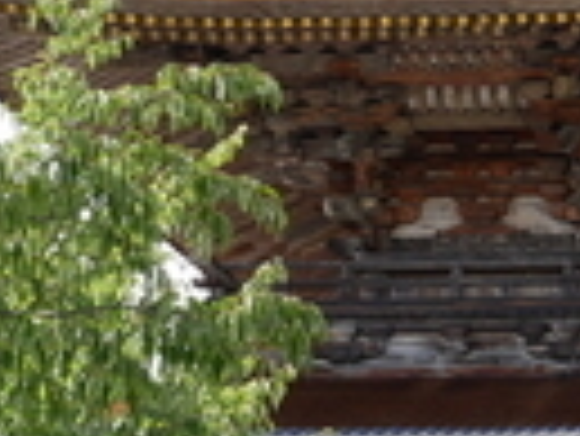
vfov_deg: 8.8
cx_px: 868
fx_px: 2818
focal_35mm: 168
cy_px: 393
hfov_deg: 11.3
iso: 200
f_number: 5.6
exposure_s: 1/200
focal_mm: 18
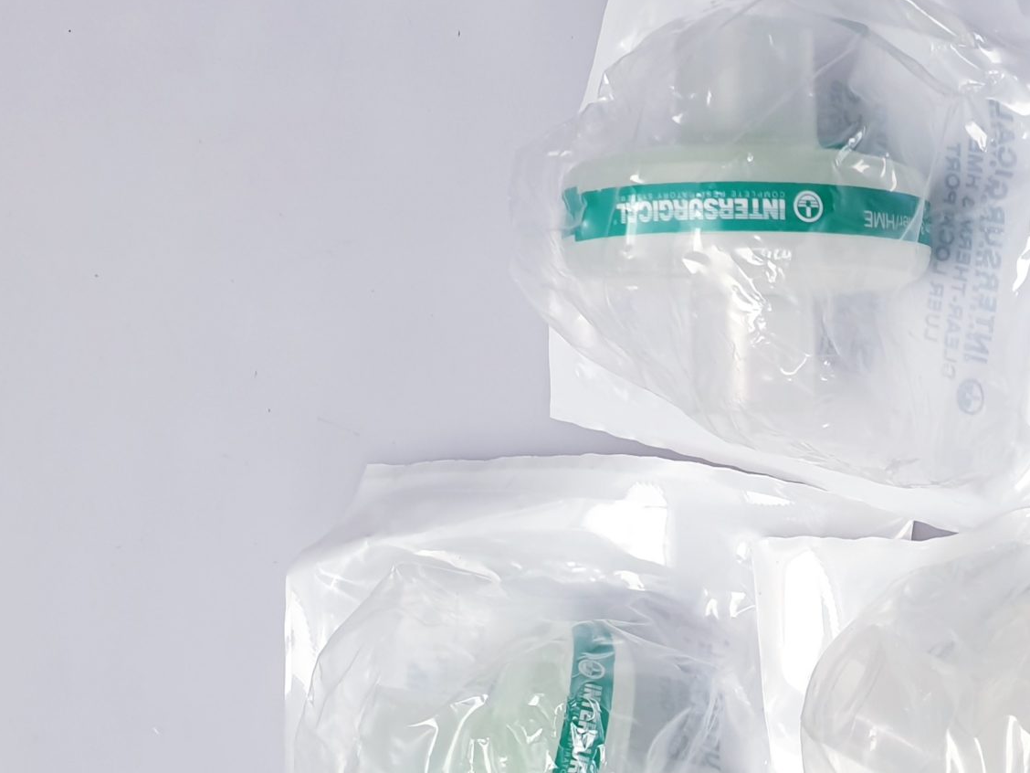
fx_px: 1756
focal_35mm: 59
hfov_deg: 30.7
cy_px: 517
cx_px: 988
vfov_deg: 24.7
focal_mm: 4.3
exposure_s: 1/50
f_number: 2.4
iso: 80
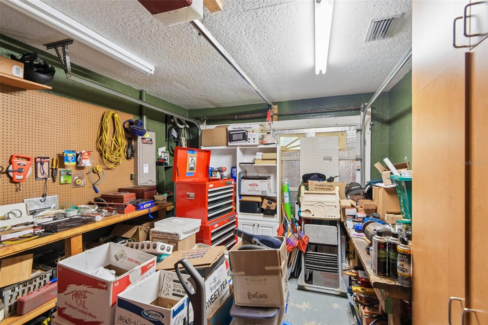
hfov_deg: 96.7
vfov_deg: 73.7
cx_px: 244
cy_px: 162
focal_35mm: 16
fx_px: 217
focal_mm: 16
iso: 400
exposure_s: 1/3.33
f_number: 8
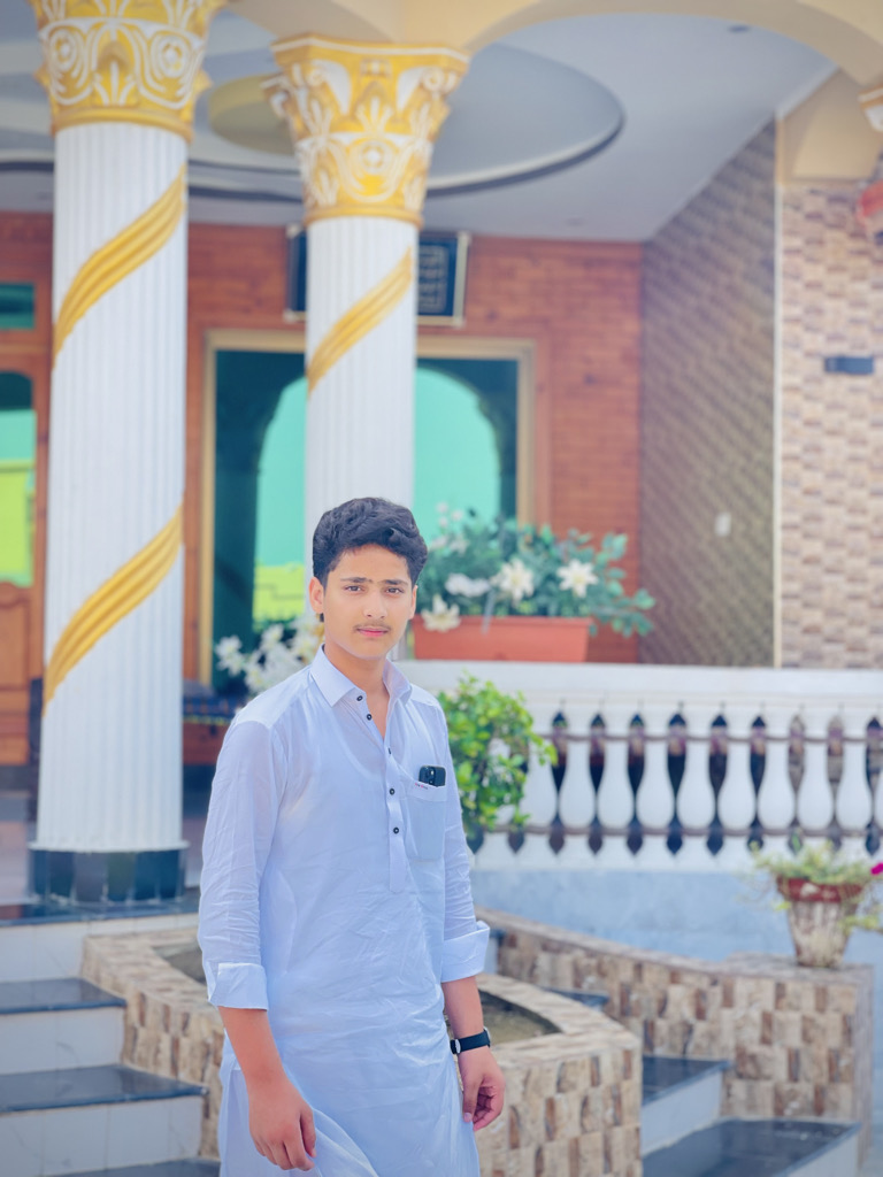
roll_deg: -1.3
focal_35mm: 64
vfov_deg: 30.3
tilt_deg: +3.0
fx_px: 2177
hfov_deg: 22.9
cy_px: 588
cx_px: 442
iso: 25
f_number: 2.2
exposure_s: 1/314
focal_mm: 7.5
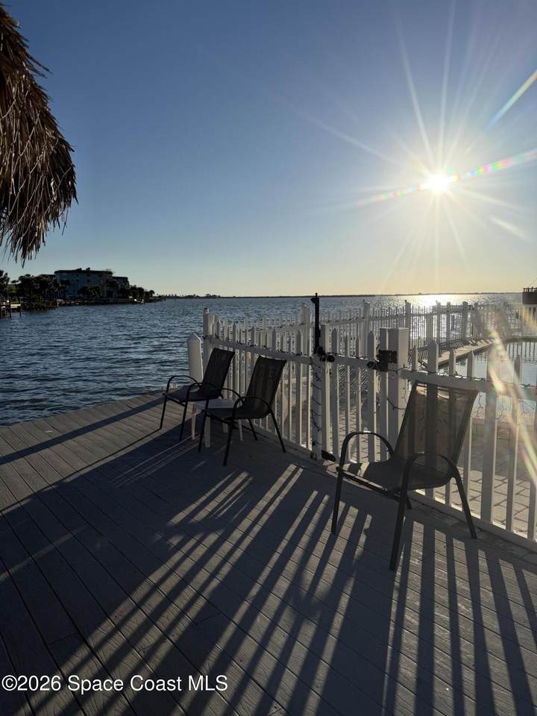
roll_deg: +0.1
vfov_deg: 71.6
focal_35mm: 24
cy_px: 358
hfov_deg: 56.8
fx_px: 496
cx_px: 268
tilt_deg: -5.2
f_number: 1.78
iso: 100
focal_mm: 6.76
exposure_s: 1/14286
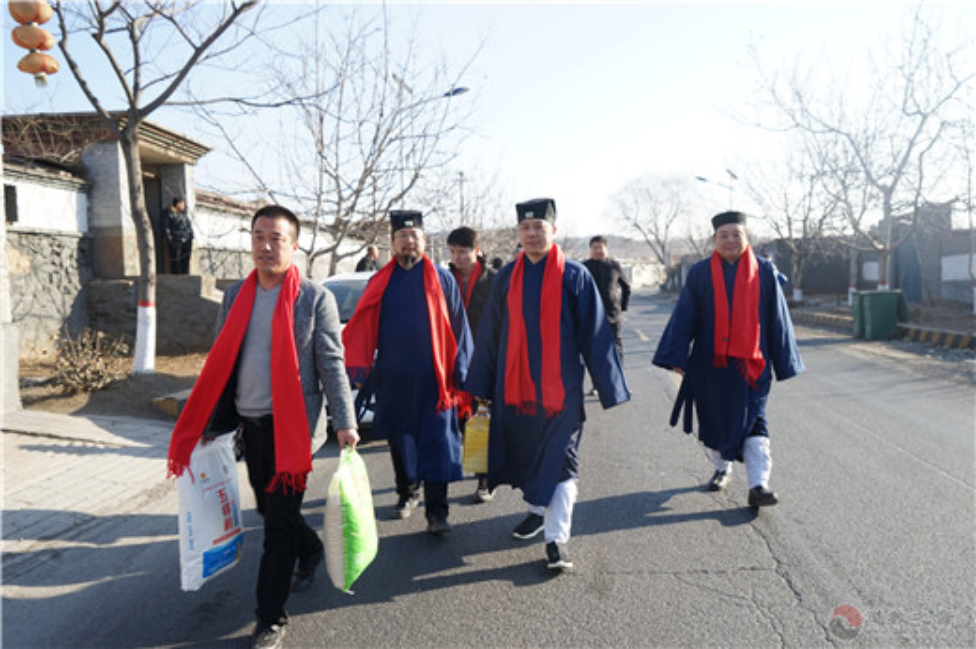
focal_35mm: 29
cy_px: 324
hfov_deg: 63.7
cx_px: 488
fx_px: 786
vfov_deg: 44.9
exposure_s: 1/100
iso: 100
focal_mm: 29
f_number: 7.1
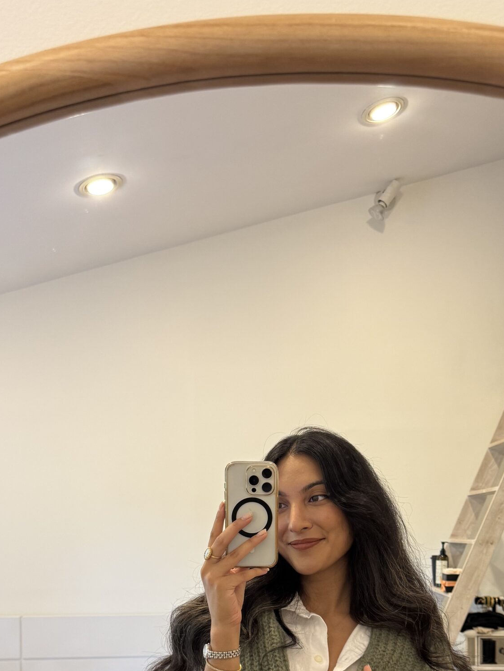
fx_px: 796
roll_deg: +1.0
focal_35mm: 41
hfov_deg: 35.1
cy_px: 554
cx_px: 284
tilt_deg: -8.8
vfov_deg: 43.3
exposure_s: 1/60
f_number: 1.78
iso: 200
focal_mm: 6.76
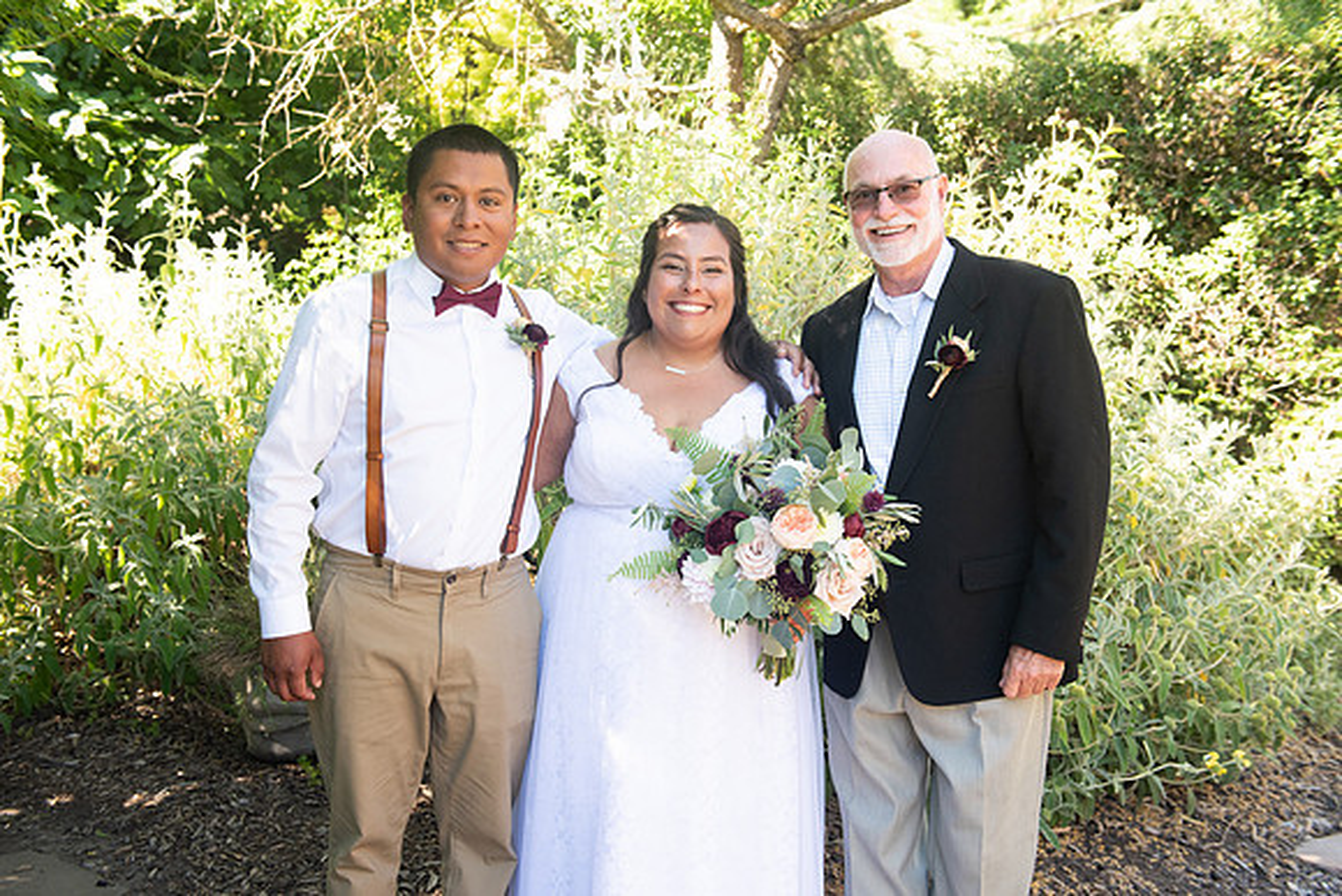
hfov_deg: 50.7
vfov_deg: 35.1
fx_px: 1417
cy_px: 448
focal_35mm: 38
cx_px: 671
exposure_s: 1/320
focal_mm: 38
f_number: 4.5
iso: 640
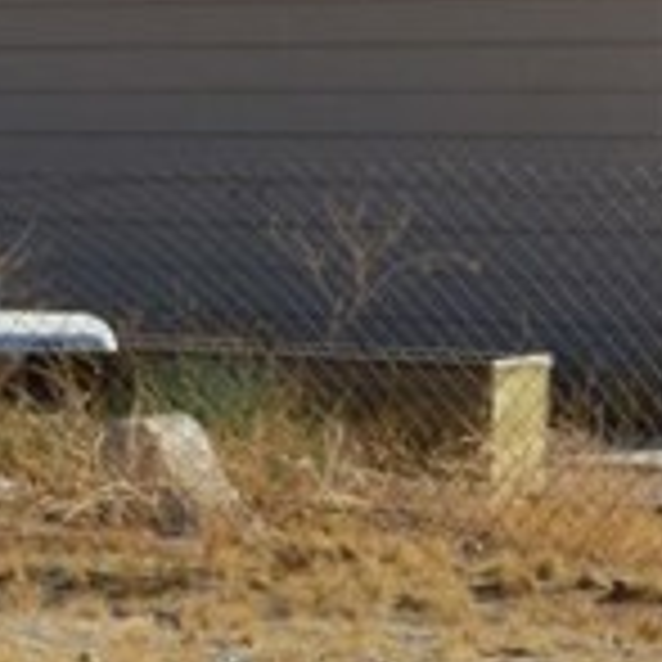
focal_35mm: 284
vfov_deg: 6.1
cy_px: 5
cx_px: -1621
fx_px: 6145
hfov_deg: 5.6
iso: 220
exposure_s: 1/500
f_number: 11
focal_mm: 32
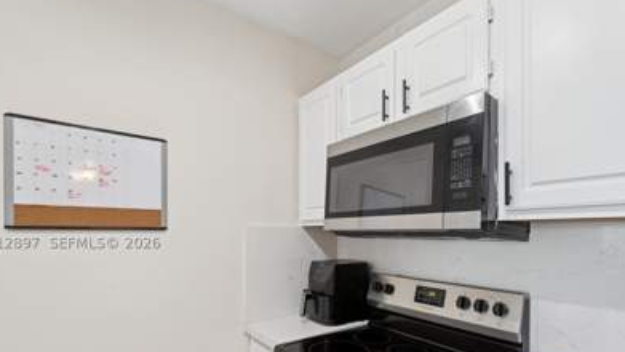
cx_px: 337
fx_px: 298
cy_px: 241
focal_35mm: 18
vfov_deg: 59.3
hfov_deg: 92.5
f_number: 7.1
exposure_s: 1/8
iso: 250
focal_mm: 14
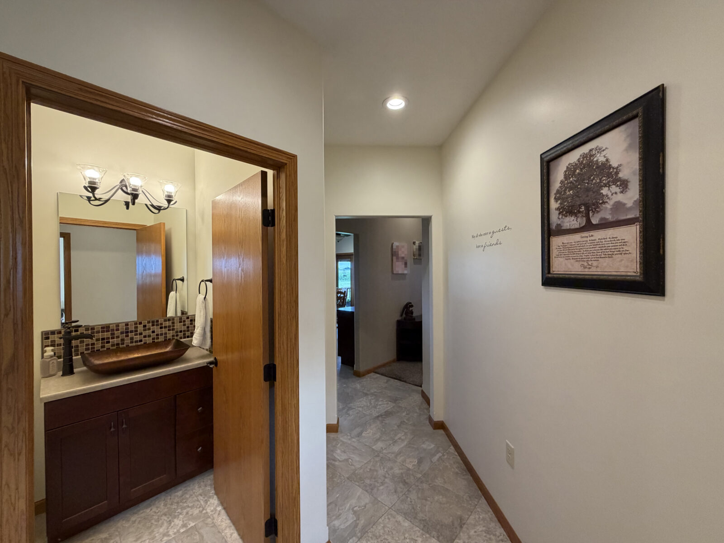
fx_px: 293
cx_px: 362
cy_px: 272
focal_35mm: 14
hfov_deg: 102.1
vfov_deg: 85.7
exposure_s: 1/120
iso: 320
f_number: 2.2
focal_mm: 2.22
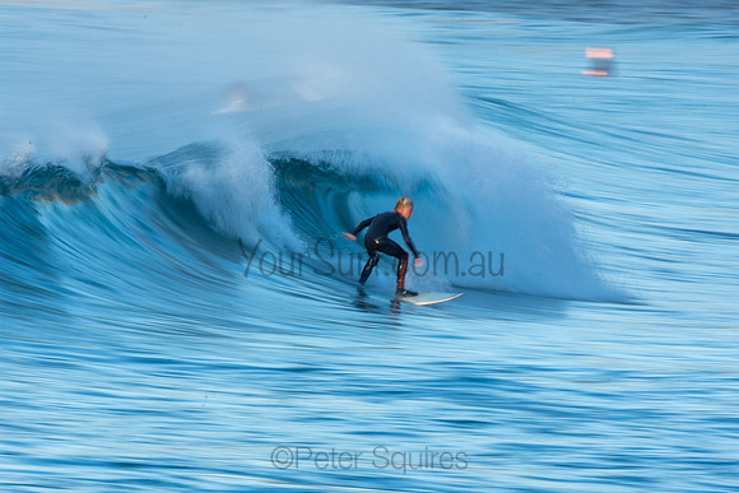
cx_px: 370
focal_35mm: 750
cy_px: 246
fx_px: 15399
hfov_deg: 2.7
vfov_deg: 1.8
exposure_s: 1/20
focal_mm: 500
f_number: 22
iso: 100
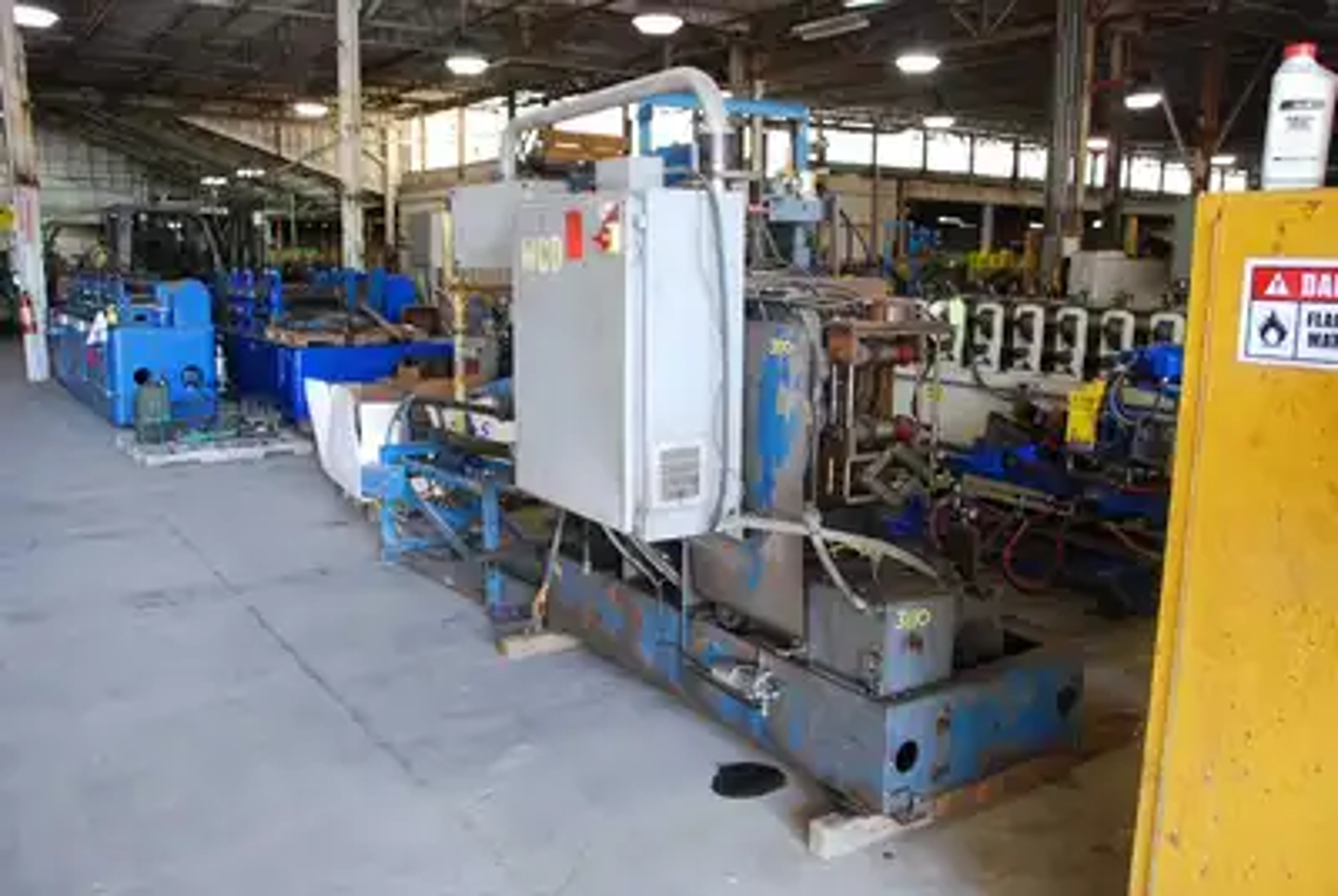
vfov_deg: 48.1
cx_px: 669
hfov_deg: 67.3
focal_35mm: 27
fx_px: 1005
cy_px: 448
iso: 500
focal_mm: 18
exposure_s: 1/30
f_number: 3.8
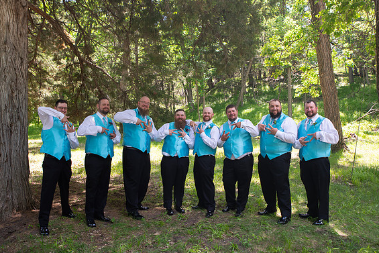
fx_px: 326
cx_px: 193
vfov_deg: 42.3
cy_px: 127
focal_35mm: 31
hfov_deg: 60.3
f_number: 5
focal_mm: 29
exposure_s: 1/125
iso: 250
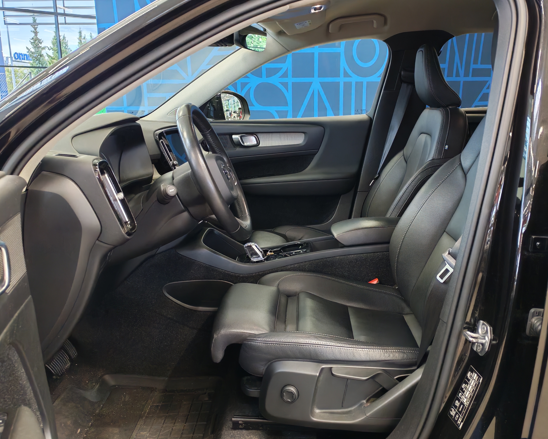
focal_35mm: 34
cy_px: 226
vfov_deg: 43.4
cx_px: 293
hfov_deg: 52.8
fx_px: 551
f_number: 1.9
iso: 800
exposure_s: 1/100
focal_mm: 6.12
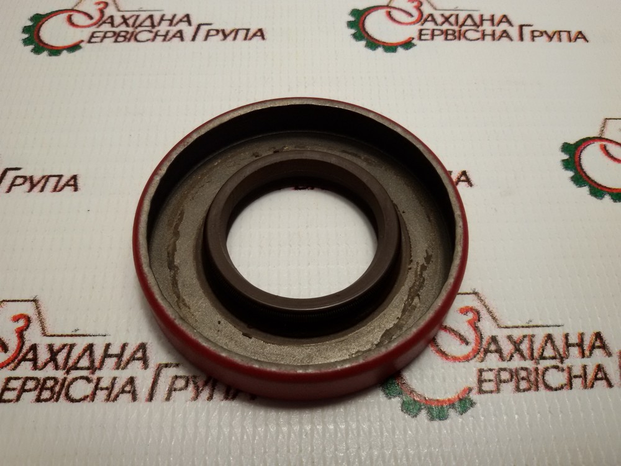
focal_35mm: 31
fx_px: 556
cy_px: 233
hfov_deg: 58.4
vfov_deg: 45.4
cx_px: 310
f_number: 2.4
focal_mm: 2.93
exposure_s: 1/120
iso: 64
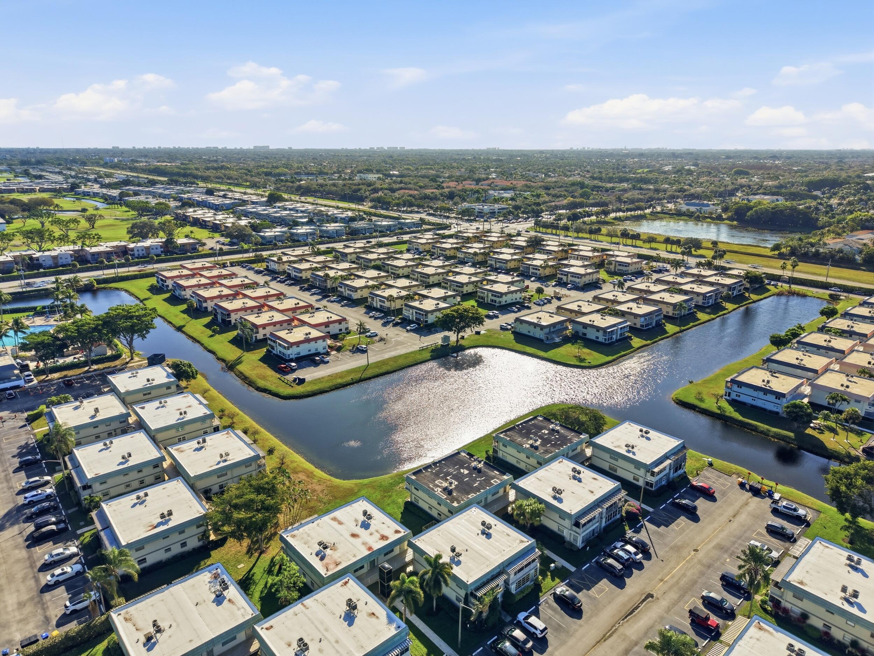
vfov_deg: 56.8
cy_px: 328
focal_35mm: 24
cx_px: 437
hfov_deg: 71.6
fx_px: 606
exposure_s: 1/8000
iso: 100
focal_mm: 8.7
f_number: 1.8
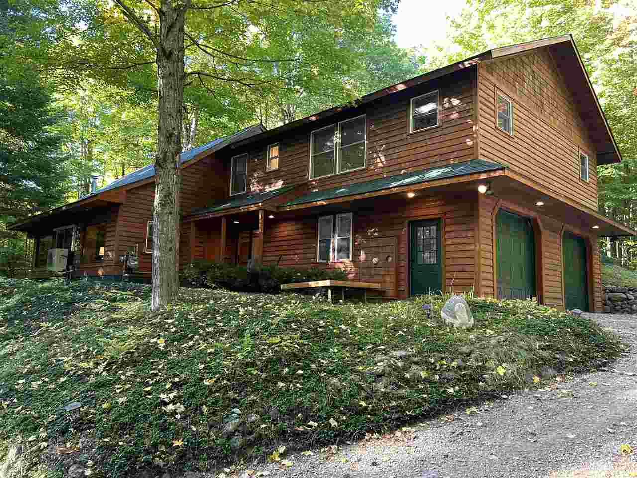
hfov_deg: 67.3
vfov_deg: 53.1
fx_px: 478
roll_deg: -1.4
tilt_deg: +6.6
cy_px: 239
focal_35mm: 26
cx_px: 318
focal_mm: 5.7
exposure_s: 1/107
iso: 125
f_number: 1.5
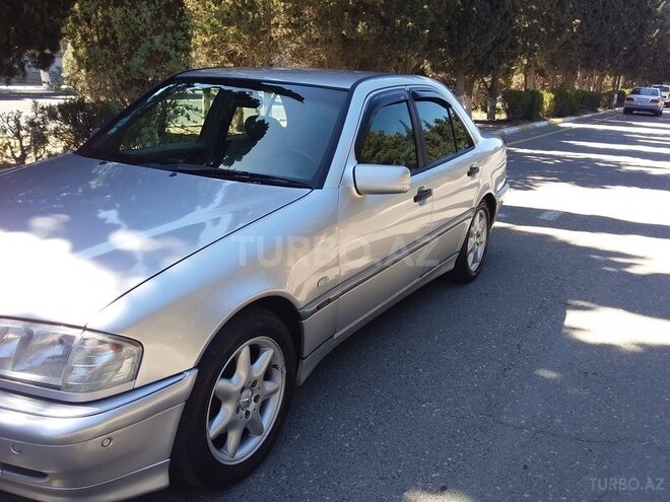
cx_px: 335
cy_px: 251
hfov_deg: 58.4
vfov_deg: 45.4
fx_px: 600
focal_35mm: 31
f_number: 2.2
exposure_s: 1/268
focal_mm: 3.3
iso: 40
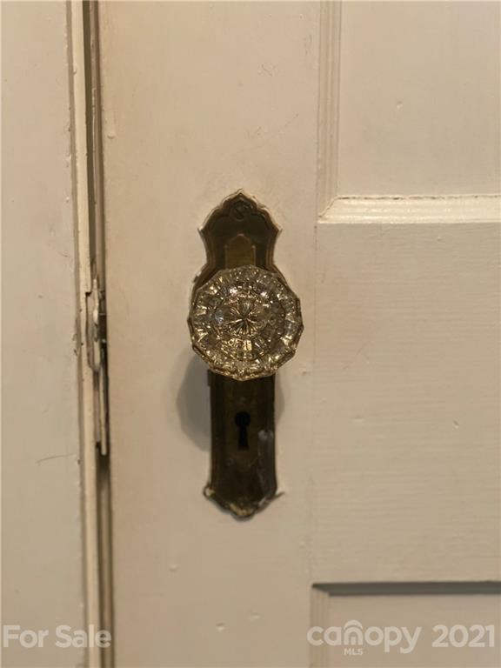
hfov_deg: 28.0
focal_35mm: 52
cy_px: 334
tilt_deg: -10.6
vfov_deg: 36.8
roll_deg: -0.1
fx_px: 1003
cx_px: 250
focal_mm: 6
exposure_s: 1/40
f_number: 2
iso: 200
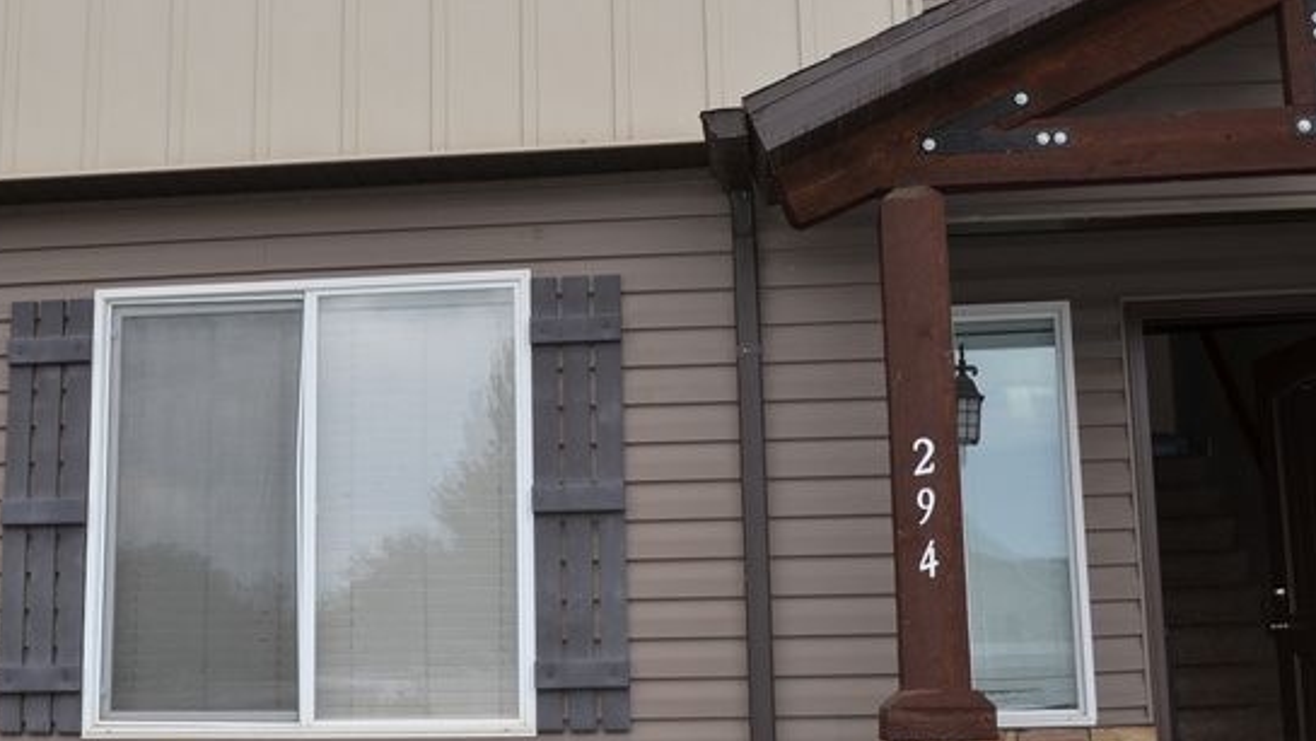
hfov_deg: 38.9
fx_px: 1850
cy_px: 270
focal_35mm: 53
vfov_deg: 22.6
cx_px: 505
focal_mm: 18
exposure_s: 1/250
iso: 100
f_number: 5
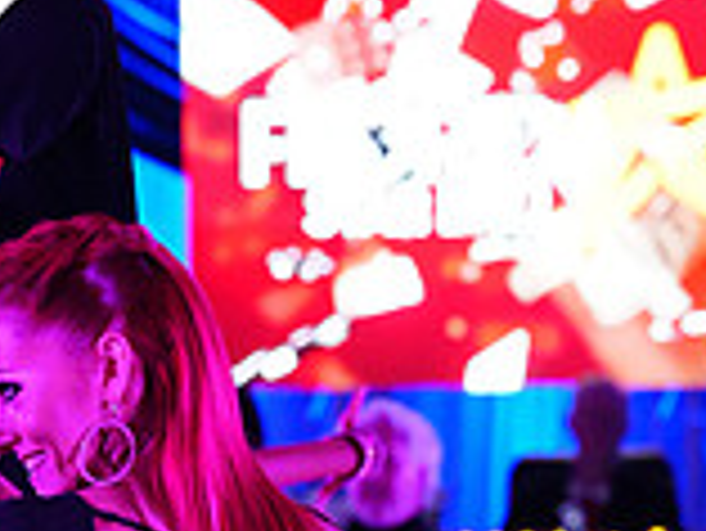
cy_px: 976
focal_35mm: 323
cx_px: 115
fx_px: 6593
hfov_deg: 6.1
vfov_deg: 4.6
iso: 5000
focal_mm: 91
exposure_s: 1/320
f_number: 4
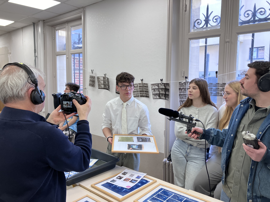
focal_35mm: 28
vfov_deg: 49.7
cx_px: 135
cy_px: 101
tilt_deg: -5.9
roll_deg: -0.8
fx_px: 218
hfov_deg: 63.4
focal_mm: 3.99
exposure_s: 1/100
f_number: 1.8
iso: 50
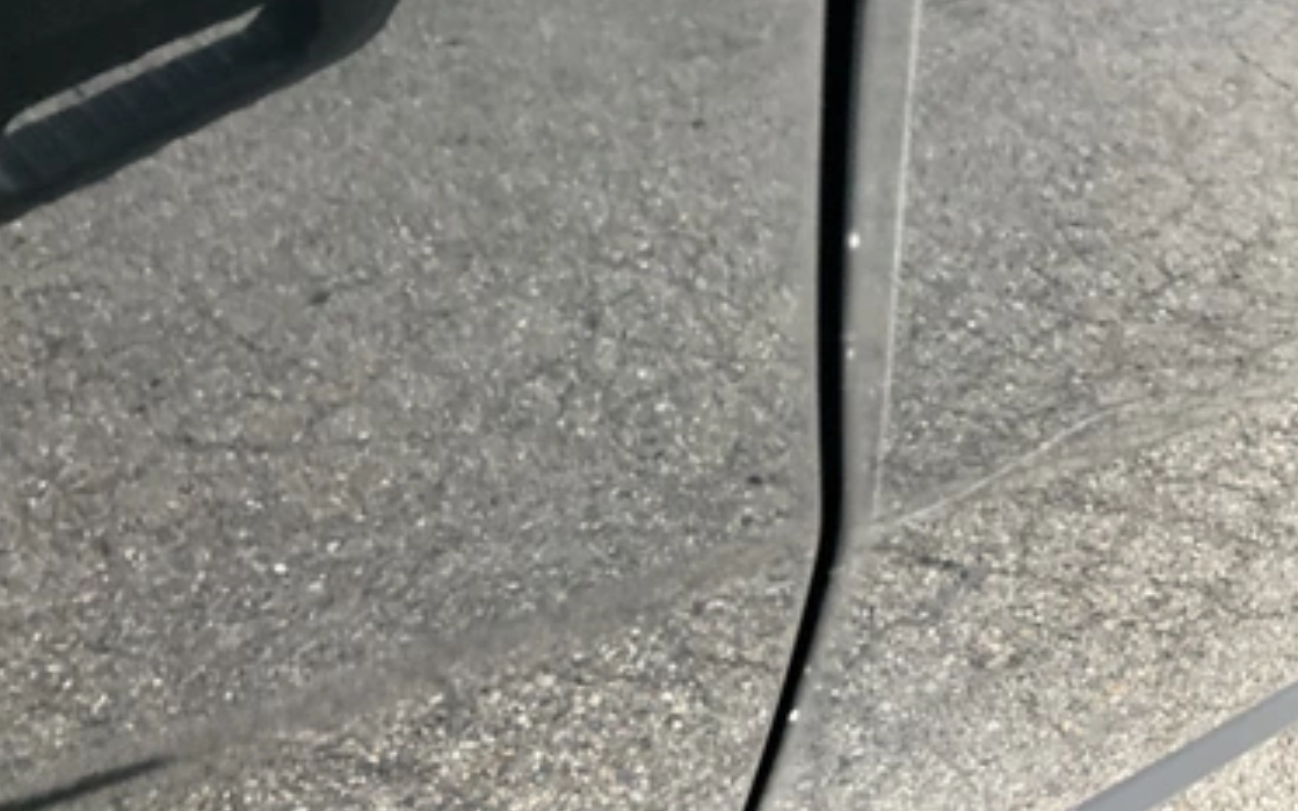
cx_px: 692
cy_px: 345
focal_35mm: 33
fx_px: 1167
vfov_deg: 38.2
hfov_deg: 58.1
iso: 250
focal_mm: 3
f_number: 1.8
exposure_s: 1/60
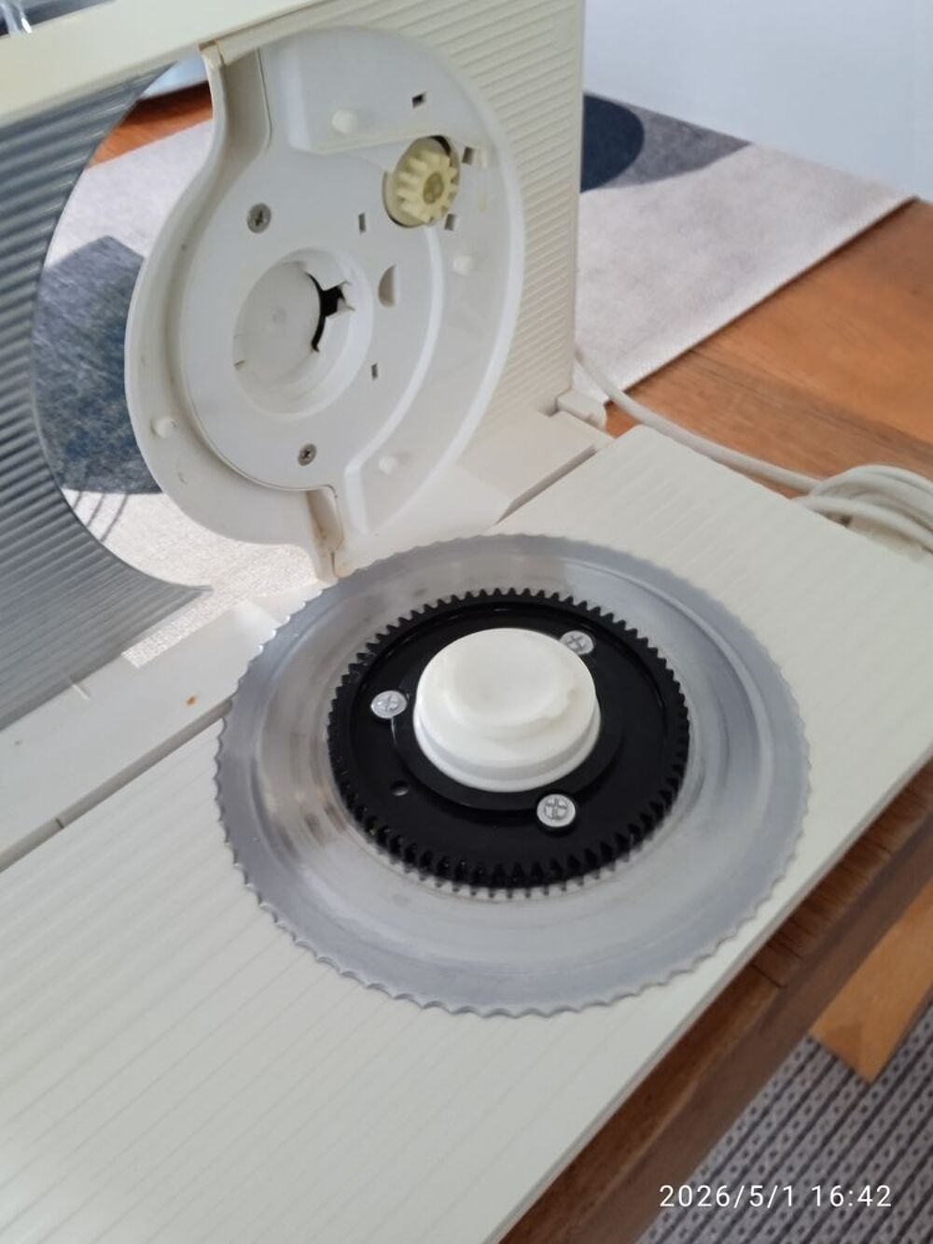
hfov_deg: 49.8
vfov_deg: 63.4
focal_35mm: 28
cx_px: 466
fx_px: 1006
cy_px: 622
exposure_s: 1/25
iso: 430
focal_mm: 3.43
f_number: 2.2
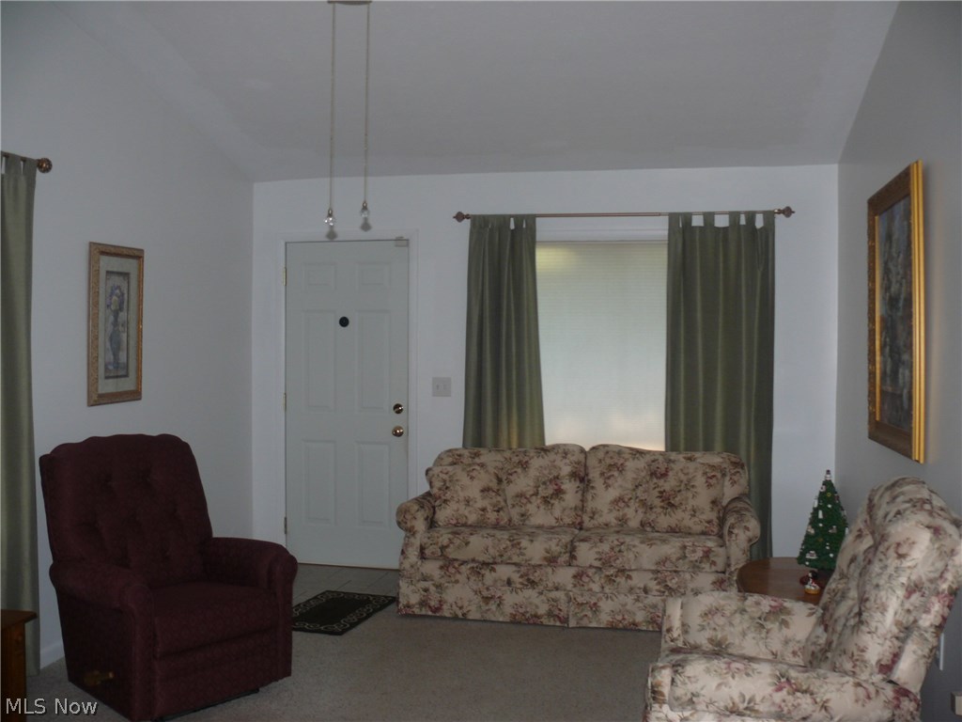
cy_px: 361
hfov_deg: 52.6
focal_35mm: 35
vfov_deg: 40.7
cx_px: 481
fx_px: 973
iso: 100
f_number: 2.8
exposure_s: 1/30
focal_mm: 7.4
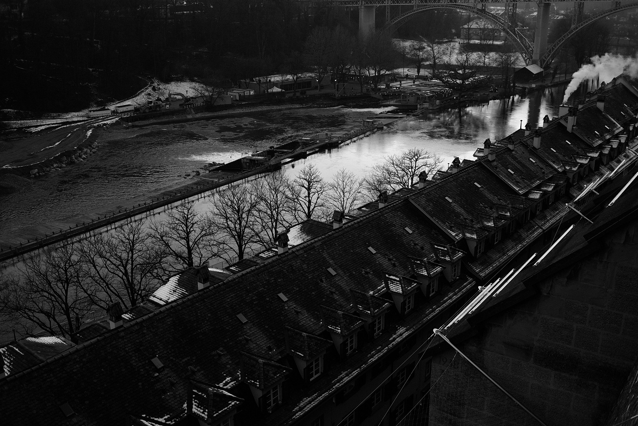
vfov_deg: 36.9
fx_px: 638
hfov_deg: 53.1
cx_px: 319
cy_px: 213
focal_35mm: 36
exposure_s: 1/100
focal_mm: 24
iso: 800
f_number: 2.8
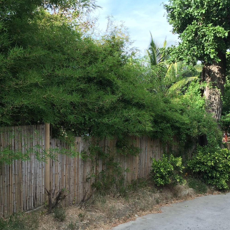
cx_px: 96
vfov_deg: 40.8
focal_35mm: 41
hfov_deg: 40.8
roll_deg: -0.5
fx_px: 308
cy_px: 131
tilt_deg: -2.8
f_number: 2.2
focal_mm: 4.15
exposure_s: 1/356
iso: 32
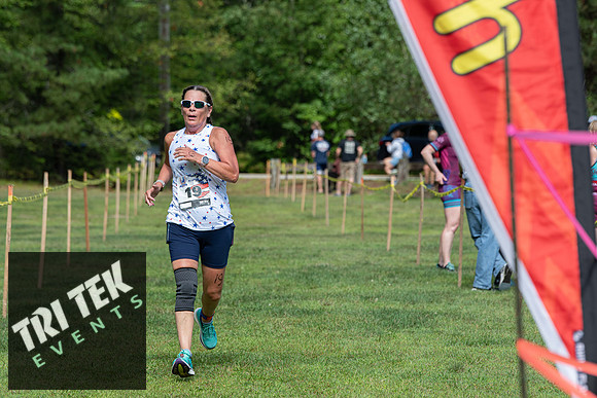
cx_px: 298
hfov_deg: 12.1
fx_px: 2820
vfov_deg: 8.1
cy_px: 199
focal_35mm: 170
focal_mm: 170
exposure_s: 1/800
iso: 250
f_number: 5.6
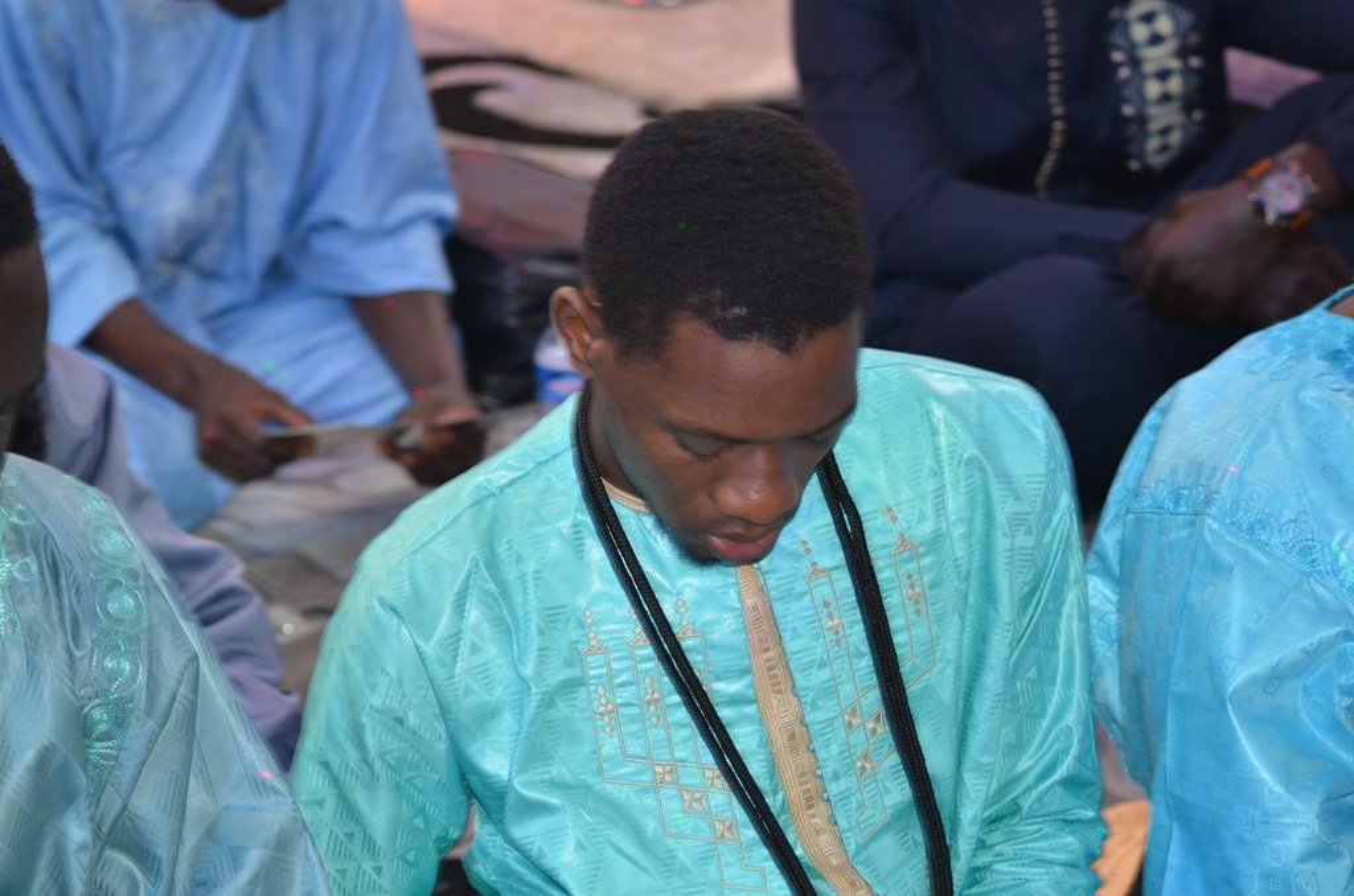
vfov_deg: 13.0
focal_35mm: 105
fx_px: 3941
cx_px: 677
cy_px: 448
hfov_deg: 19.5
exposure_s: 1/60
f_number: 4
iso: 800
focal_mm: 70
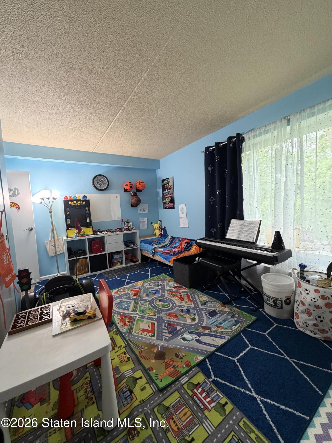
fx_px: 179
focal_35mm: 14
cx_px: 166
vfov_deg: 102.1
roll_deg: +3.1
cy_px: 222
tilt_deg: -3.3
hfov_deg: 85.7
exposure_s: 1/60
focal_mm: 2.22
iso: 320
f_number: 2.2
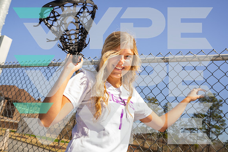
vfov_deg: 40.0
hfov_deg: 57.2
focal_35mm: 33
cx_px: 114
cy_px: 76
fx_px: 209
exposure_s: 1/125
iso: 100
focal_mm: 33
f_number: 8
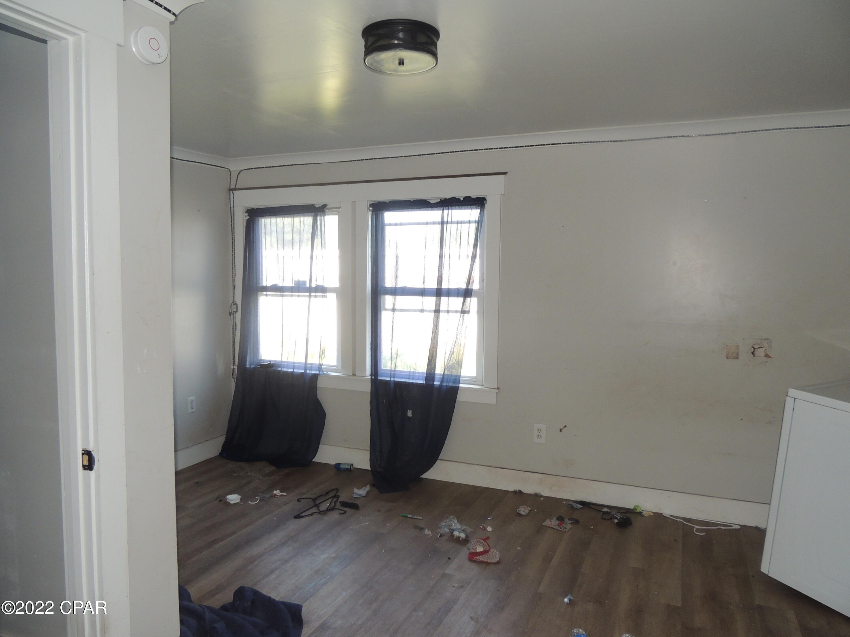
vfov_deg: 56.8
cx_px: 425
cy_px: 318
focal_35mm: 24
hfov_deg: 71.6
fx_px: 589
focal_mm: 4.3
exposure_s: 1/40
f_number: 3
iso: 200
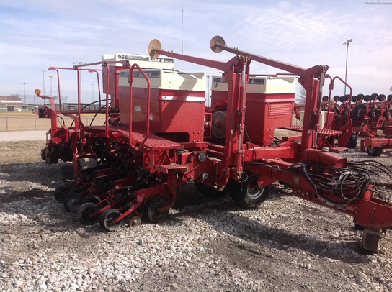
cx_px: 196
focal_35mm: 35
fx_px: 396
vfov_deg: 40.6
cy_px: 146
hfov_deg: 52.7
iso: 50
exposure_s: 1/1681
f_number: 2.4
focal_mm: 4.28
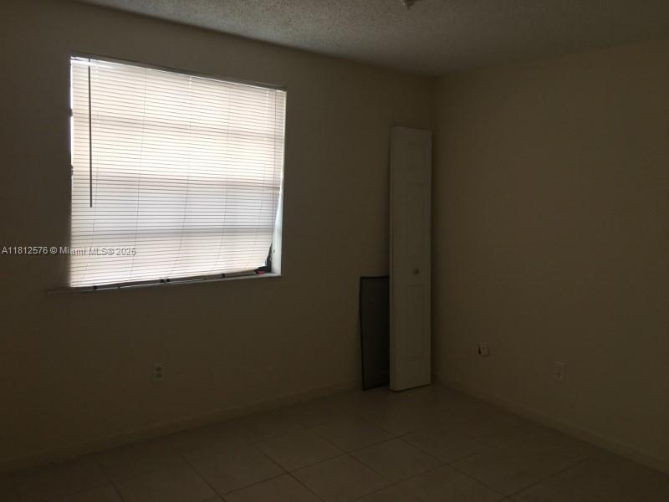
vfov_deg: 48.2
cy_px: 251
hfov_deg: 61.7
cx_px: 334
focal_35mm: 29
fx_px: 560
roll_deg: -2.3
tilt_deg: -6.2
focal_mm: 4.15
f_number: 2.2
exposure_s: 1/48
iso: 25
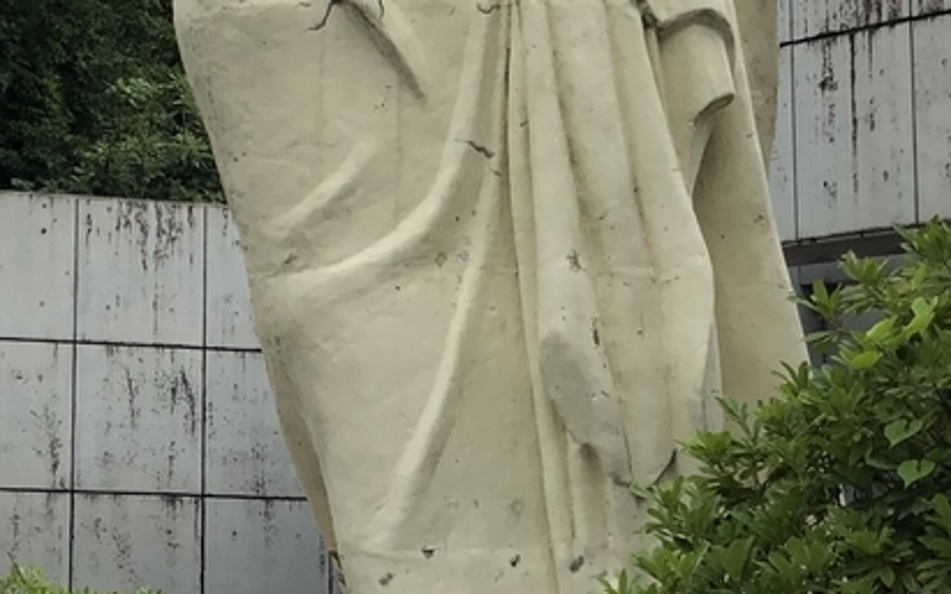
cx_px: 146
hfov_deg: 12.9
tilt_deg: +14.5
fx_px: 4173
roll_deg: -0.8
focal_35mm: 161
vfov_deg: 7.9
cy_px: -377
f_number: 2.4
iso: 16
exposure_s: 1/867
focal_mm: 6
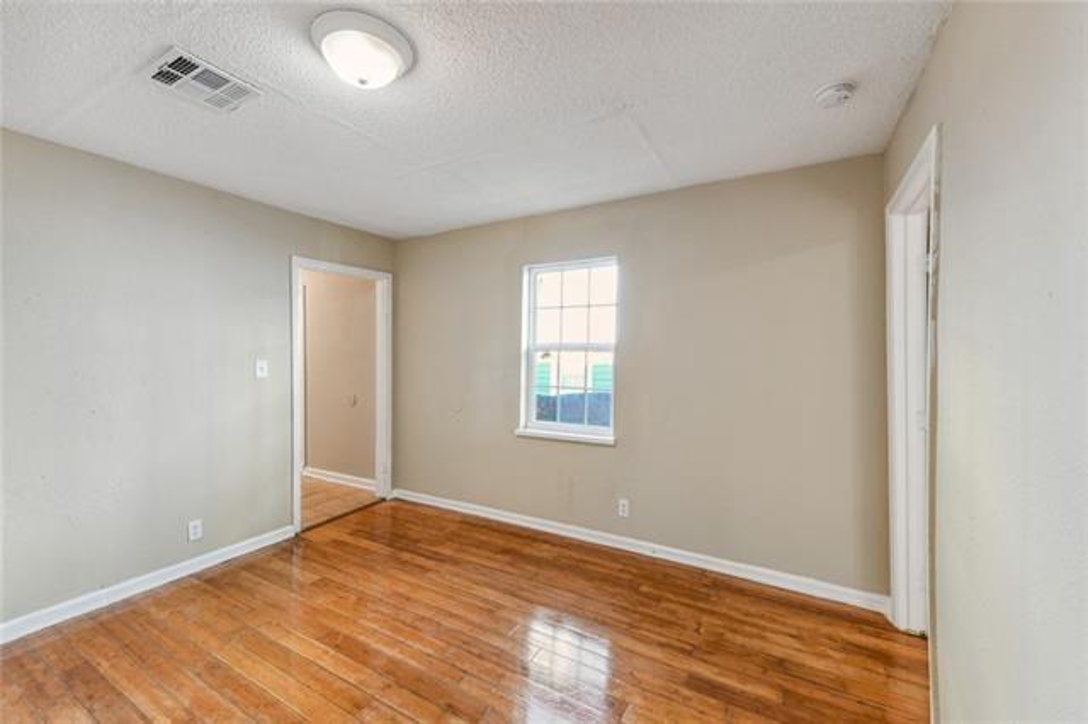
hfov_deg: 104.3
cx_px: 544
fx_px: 423
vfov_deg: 81.1
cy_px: 362
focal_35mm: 14
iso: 320
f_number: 11
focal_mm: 14
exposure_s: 1/3.33
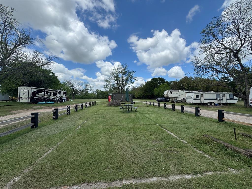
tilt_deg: +1.9
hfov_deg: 102.1
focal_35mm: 14
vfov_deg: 85.7
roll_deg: +0.0
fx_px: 102
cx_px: 126
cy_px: 94
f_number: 2.2
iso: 50
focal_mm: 2.22
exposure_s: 1/2273
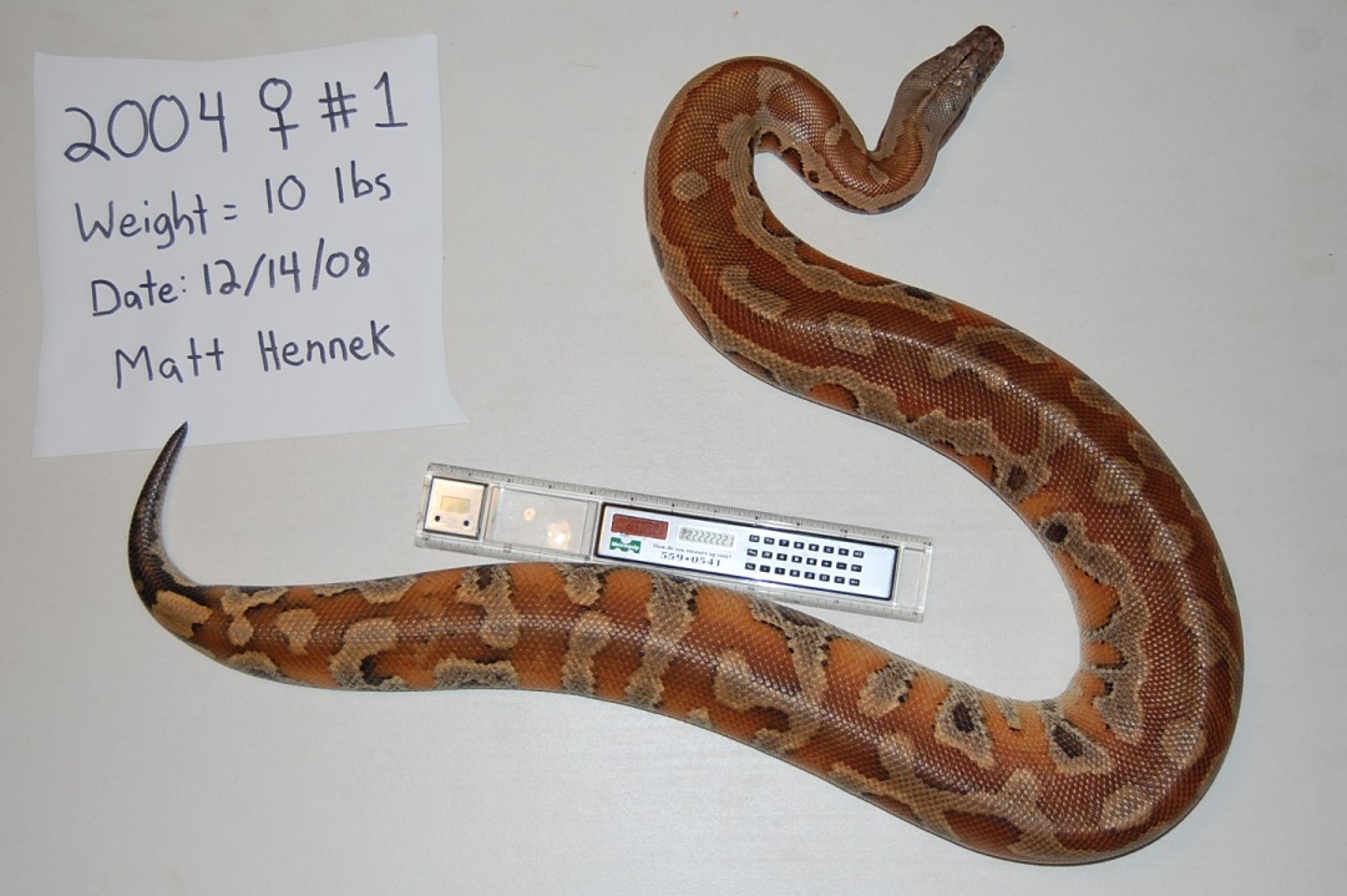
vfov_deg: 27.7
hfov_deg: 40.7
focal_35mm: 49
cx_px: 664
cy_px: 456
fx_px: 1814
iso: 400
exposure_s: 1/60
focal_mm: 31
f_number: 4.5
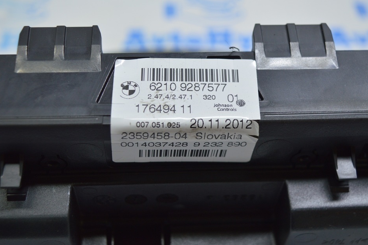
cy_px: 120
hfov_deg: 33.9
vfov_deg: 23.0
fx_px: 603
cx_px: 173
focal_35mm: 59
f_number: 4.8
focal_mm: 36
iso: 400
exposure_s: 1/50
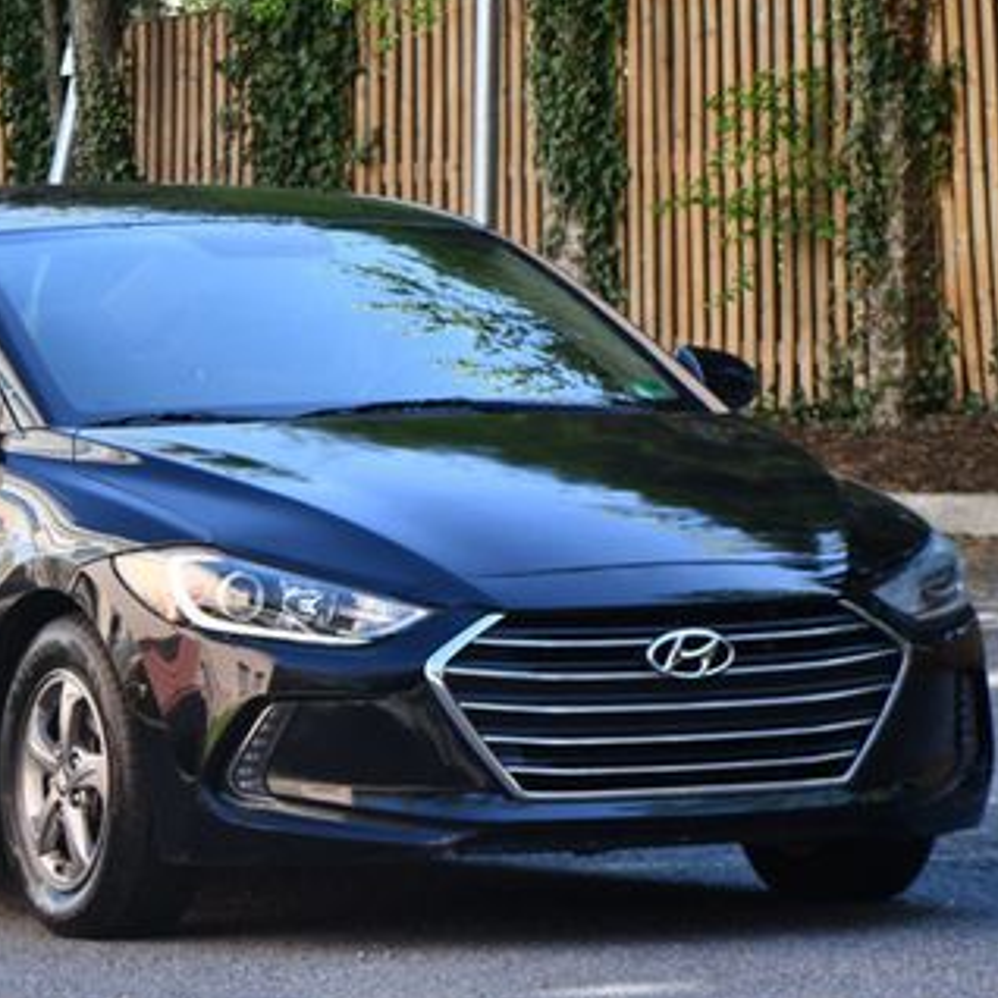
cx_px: 201
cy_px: 356
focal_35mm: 257
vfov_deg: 6.8
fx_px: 8383
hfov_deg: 6.8
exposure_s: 1/250
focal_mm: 100
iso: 320
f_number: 5.6
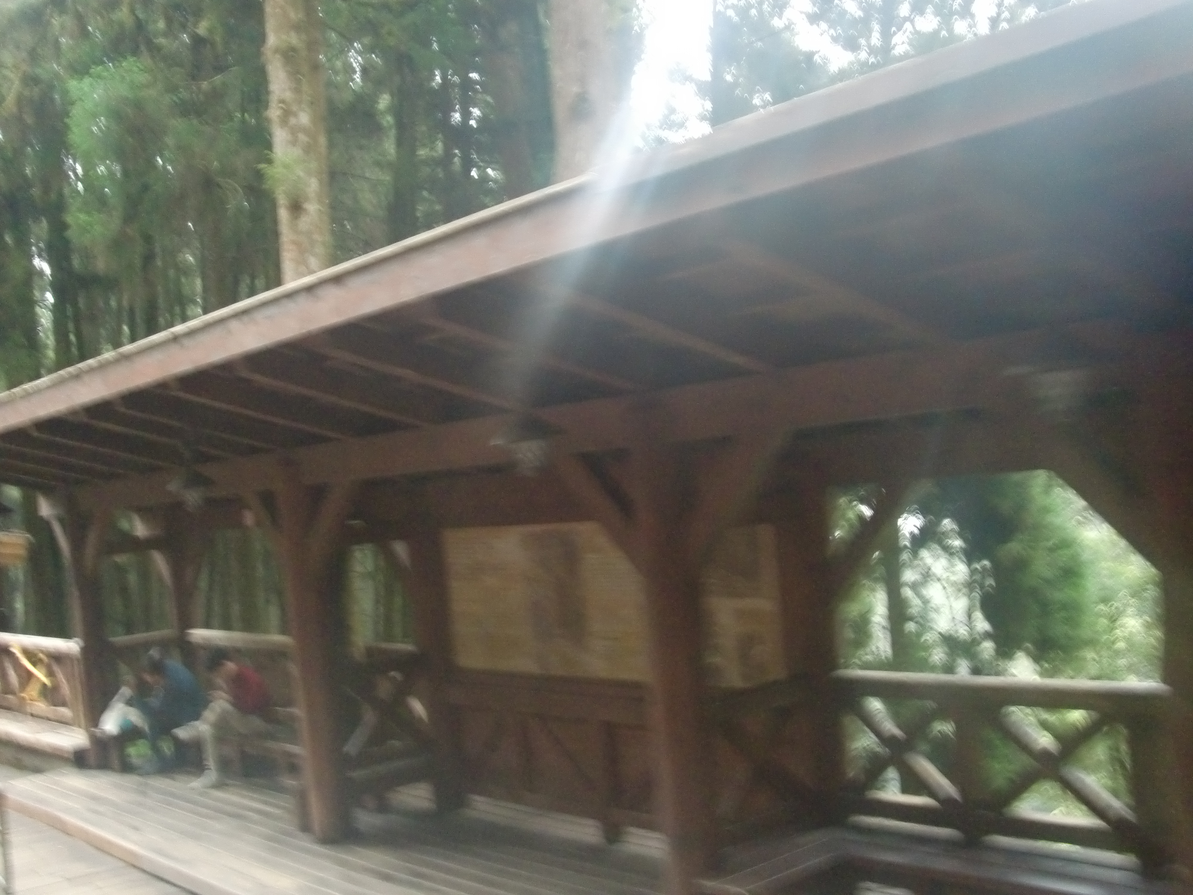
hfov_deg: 49.0
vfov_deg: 37.7
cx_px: 596
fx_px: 1310
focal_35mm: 38
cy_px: 448
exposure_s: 1/20
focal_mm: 6.66
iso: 400
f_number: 3.9
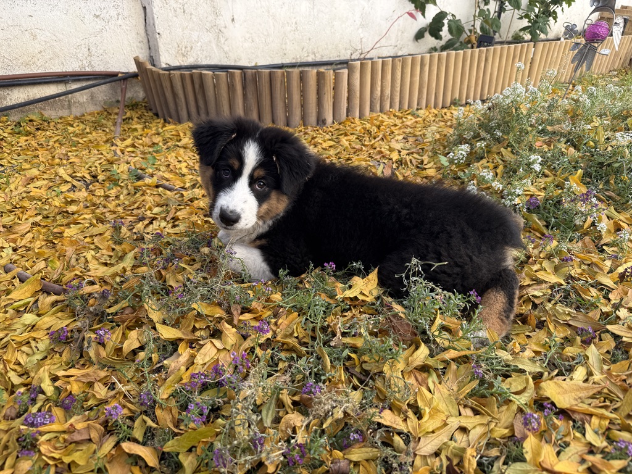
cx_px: 316
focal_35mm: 24
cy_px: 237
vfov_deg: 56.8
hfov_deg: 71.6
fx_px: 438
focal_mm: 6.76
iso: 80
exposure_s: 1/772
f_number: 1.78
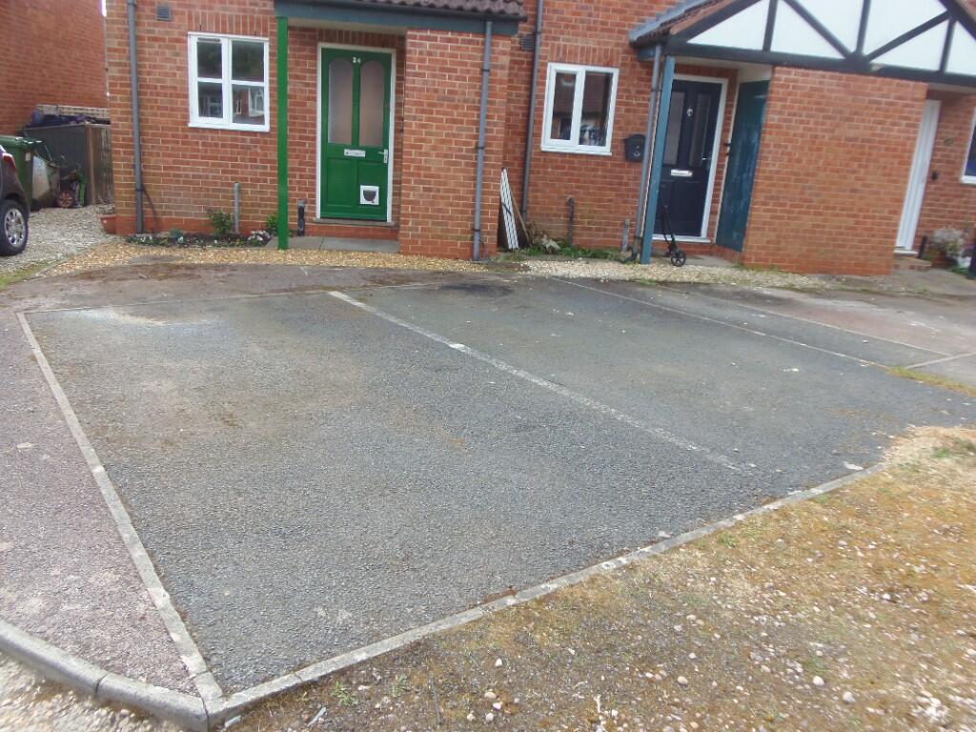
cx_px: 488
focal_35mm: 26
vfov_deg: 53.1
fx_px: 733
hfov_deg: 67.3
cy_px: 366
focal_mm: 4.8
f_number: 3
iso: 64
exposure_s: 1/125
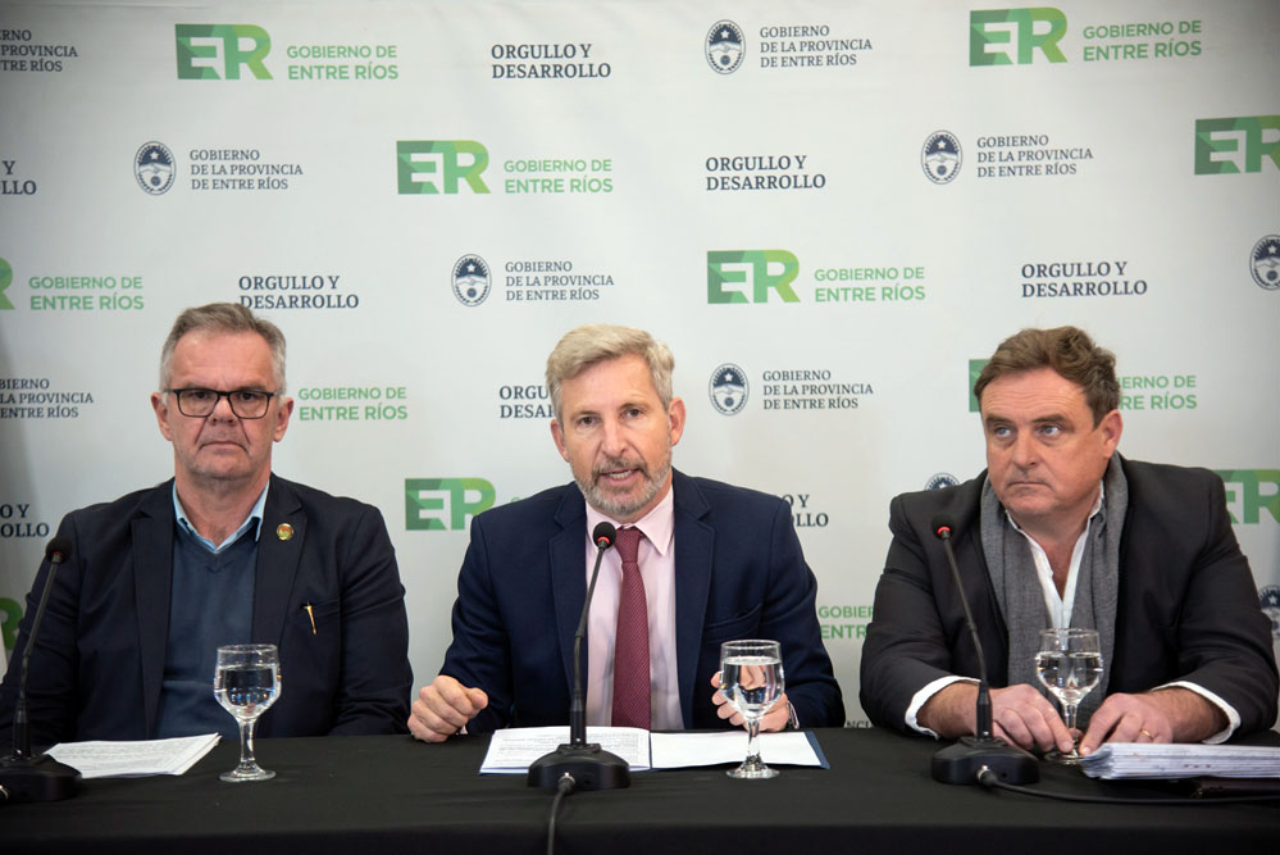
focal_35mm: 70
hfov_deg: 28.8
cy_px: 428
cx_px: 640
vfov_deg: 19.5
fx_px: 2490
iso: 1000
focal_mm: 70
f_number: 4
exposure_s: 1/250
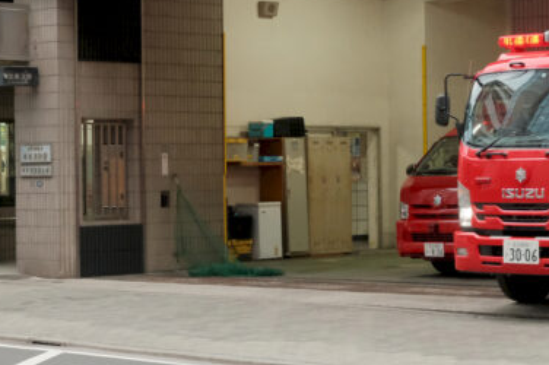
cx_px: 562
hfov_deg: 17.4
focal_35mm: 115
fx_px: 1752
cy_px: 158
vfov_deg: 11.9
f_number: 4.5
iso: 5000
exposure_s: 1/250
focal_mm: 35.8
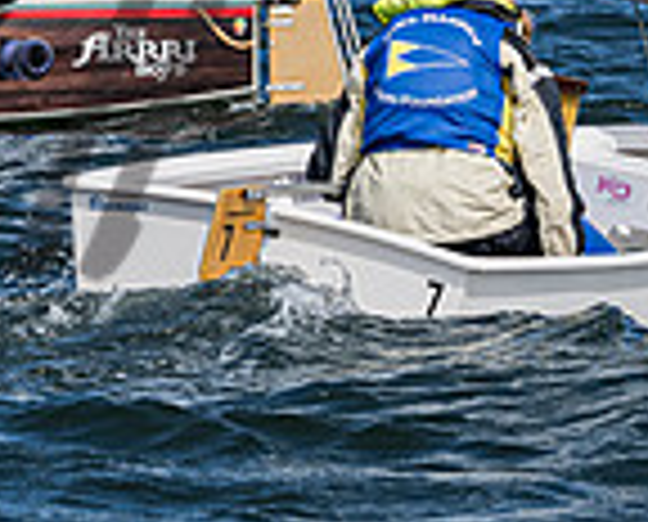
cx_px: -15
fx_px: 17519
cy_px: -163
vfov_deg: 1.7
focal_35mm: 911
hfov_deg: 2.1
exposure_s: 1/1250
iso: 320
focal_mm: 200
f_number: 9
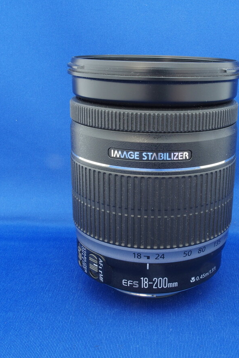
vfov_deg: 43.6
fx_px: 448
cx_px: 161
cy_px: 177
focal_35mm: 45
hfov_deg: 29.6
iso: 100
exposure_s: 2.5
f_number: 8
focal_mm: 6.7
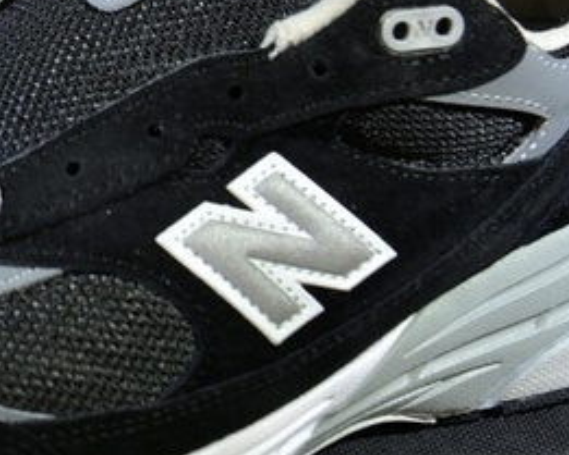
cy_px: -84
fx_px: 3100
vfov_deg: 8.3
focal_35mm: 184
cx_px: -262
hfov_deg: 10.2
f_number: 7.1
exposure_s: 1/8
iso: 100
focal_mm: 50
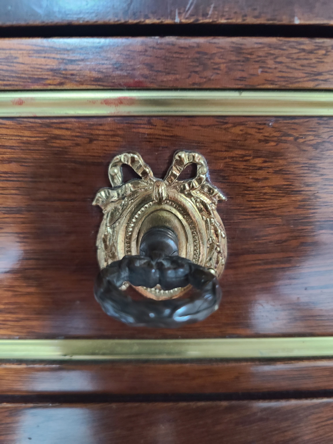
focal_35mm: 26
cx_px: 166
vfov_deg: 67.3
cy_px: 222
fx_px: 333
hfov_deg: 53.1
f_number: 1.8
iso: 640
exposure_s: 1/24
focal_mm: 5.4
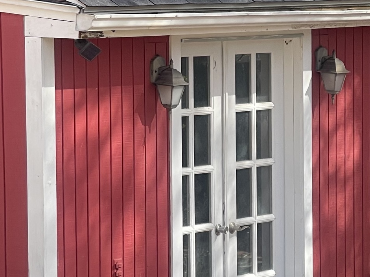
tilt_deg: -3.4
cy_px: 105
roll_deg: +0.8
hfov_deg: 9.5
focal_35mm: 209
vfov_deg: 7.1
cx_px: 180
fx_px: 2234
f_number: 2.2
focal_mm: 7.5
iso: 20
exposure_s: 1/282
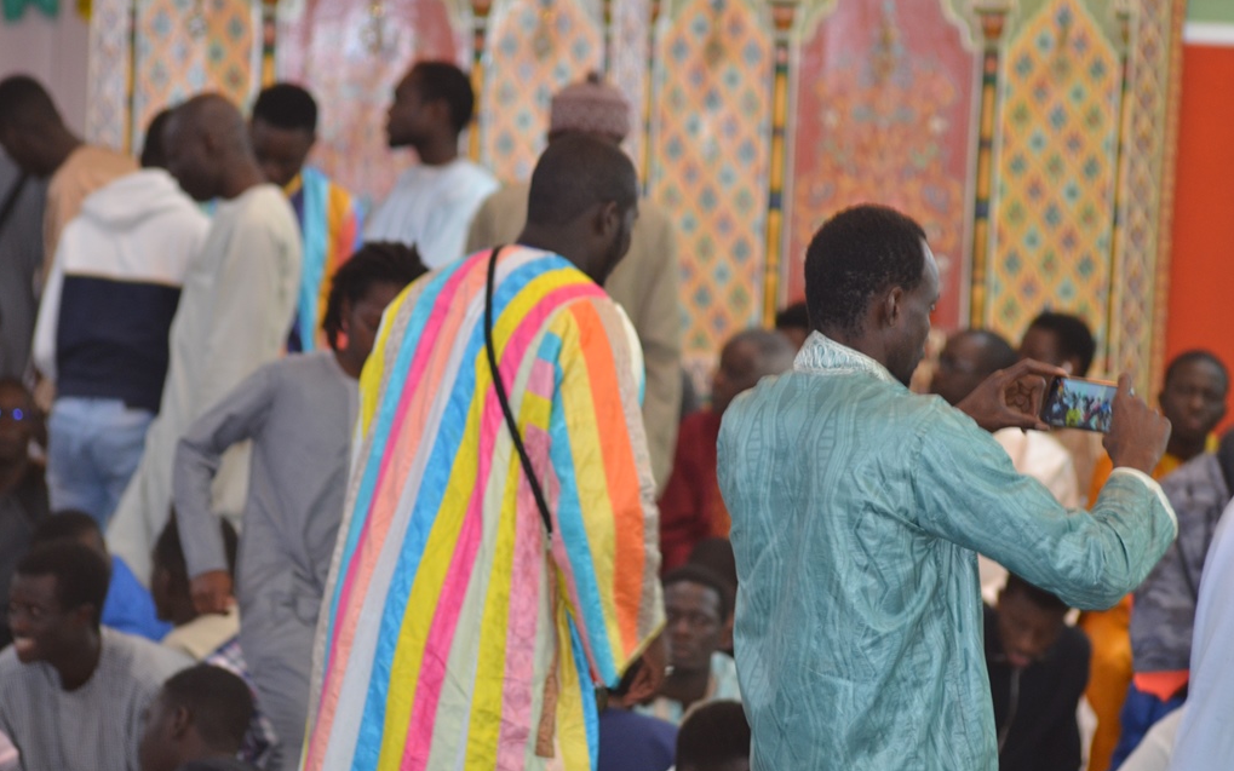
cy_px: 372
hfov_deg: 9.1
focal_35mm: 230
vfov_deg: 5.7
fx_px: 7735
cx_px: 615
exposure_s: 1/60
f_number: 4.5
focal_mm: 150
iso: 800
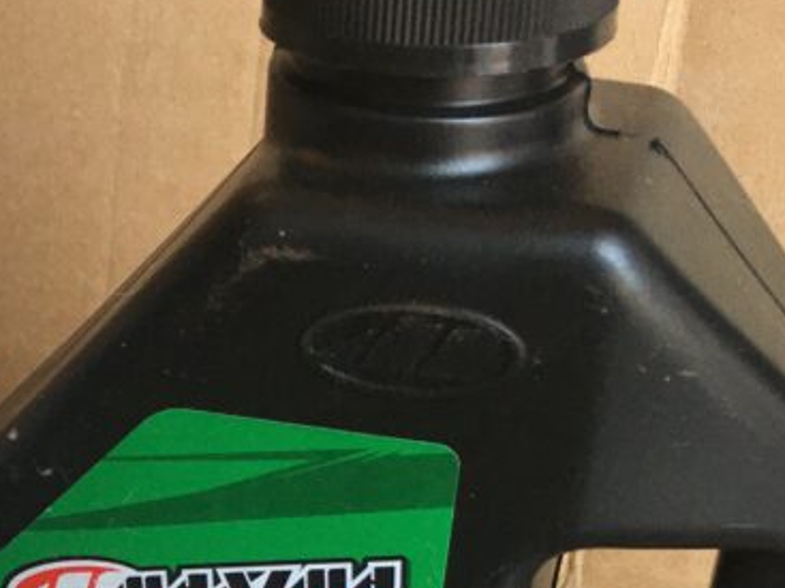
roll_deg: +0.9
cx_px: 71
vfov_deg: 17.2
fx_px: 1836
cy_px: 757
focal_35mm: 81
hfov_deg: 23.5
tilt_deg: -35.1
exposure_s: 1/40
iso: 32
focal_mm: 4.15
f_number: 2.2
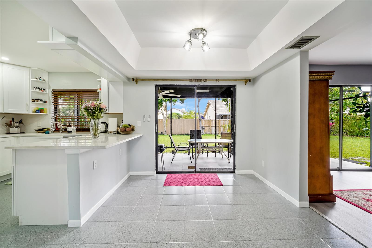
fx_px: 155
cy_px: 124
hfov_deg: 100.4
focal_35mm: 15
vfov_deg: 77.3
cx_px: 186
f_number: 11
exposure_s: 1/4
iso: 200
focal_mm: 15
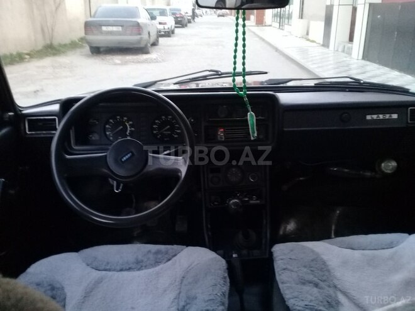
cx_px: 208
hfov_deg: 58.4
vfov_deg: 45.4
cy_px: 156
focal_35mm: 31
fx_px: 372
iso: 200
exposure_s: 1/17
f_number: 2.2
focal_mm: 3.3
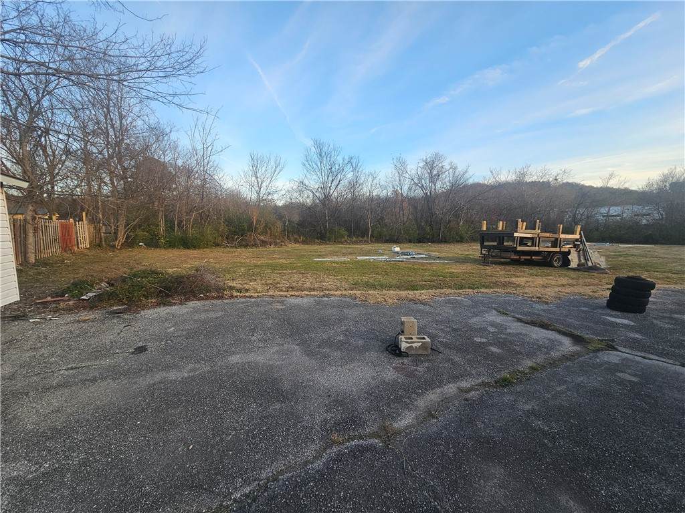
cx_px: 342
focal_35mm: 13
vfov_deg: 89.9
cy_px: 256
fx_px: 257
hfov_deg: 106.2
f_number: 2.2
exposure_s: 1/191
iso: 50
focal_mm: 2.2
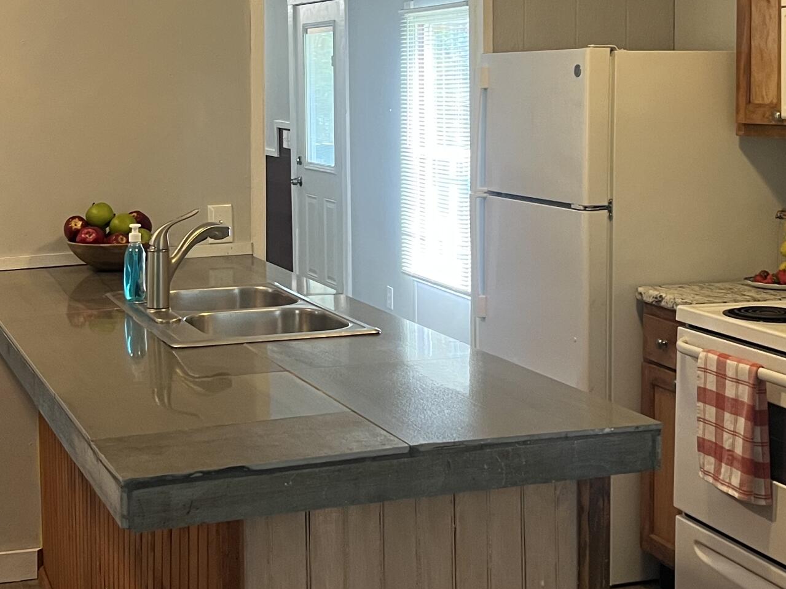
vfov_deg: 23.8
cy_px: 165
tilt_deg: -3.5
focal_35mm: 61
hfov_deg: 31.6
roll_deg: +1.0
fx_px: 1385
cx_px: 322
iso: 160
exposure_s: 1/60
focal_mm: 5.7
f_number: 1.5
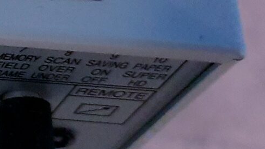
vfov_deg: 8.1
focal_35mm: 149
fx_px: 1047
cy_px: 8
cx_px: -324
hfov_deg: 12.2
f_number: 1.5
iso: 320
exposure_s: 1/33
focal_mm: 4.3
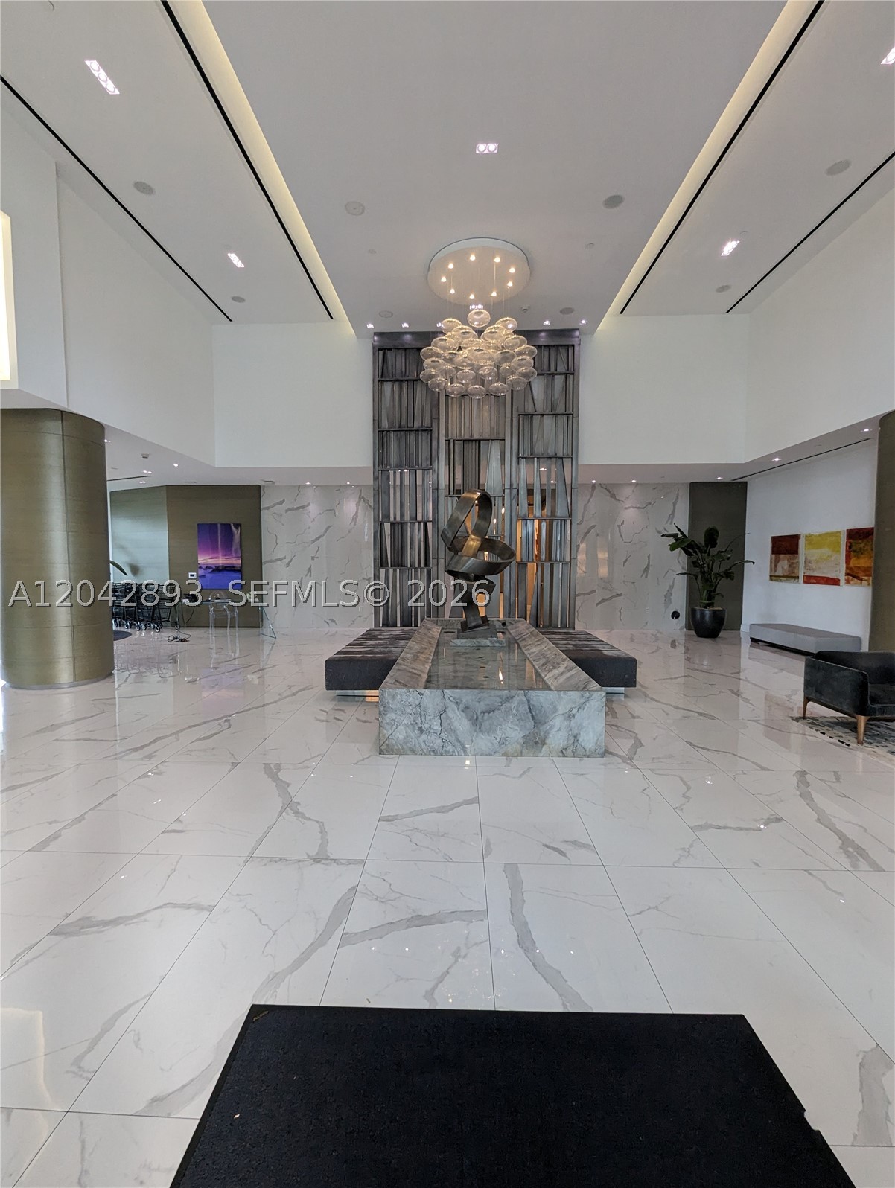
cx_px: 448
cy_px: 594
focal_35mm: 13
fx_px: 447
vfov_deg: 106.1
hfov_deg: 90.1
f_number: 2.2
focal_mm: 1.95
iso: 366
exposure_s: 1/120
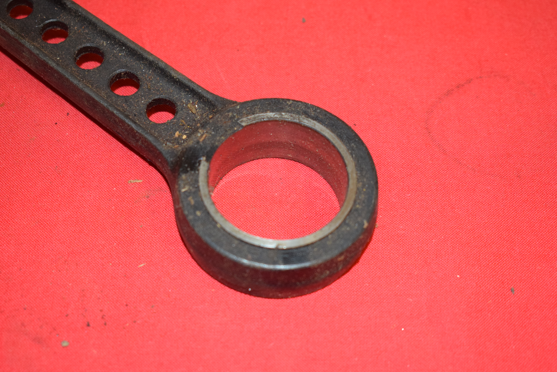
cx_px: 278
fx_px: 1114
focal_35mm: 72
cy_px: 186
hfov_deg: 28.1
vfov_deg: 18.9
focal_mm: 48
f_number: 5.3
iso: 2000
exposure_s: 1/125
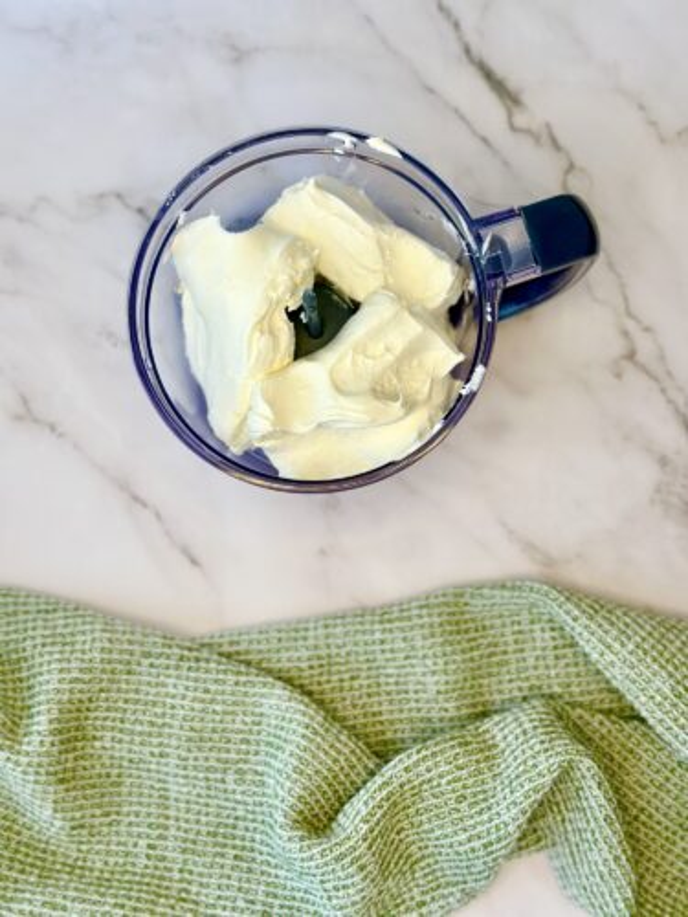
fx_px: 1272
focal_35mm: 48
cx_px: 344
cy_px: 458
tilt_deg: -84.7
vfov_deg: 39.7
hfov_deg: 30.3
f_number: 1.78
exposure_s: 1/220
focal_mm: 6.86
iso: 80
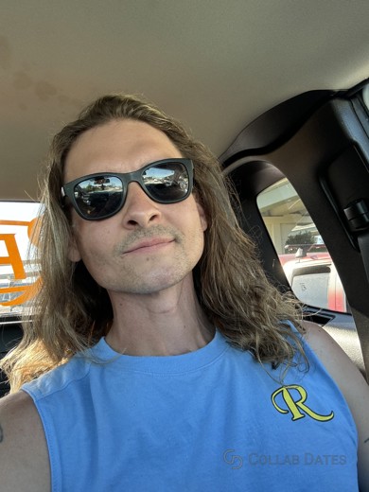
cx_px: 184
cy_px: 246
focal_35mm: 30
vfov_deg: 60.0
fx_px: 426
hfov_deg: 46.8
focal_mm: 2.69
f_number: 1.9
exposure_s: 1/118
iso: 80
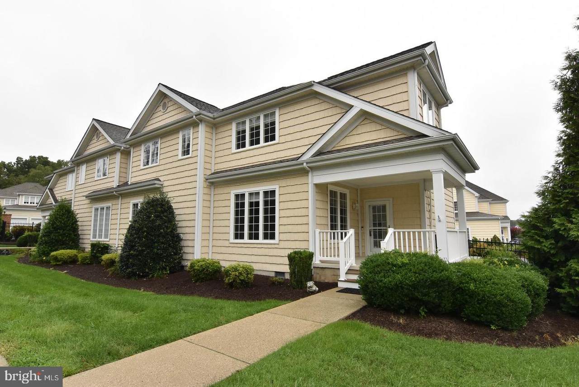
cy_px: 194
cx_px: 290
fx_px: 290
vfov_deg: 67.5
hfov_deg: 90.0
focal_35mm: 18
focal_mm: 12
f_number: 13
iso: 800
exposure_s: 1/640
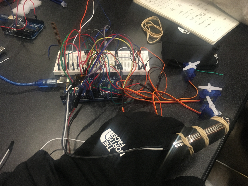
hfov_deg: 60.0
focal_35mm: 30
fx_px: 215
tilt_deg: -52.1
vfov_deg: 46.8
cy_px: 96
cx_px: 127
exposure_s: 1/20
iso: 200
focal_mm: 4.15
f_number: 2.2
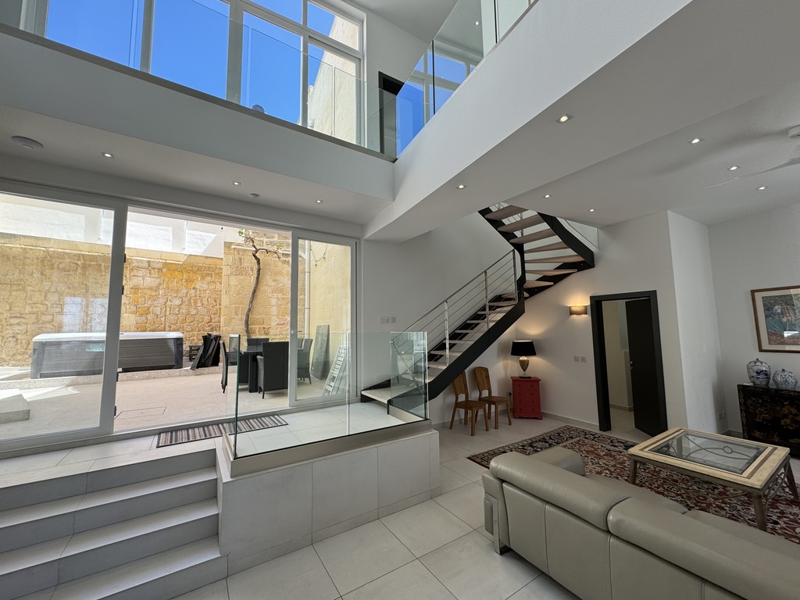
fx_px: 324
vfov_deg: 85.7
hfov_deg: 102.1
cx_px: 400
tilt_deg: +6.0
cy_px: 300
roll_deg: +0.6
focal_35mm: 14
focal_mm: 2.22
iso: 40
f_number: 2.2
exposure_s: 1/211
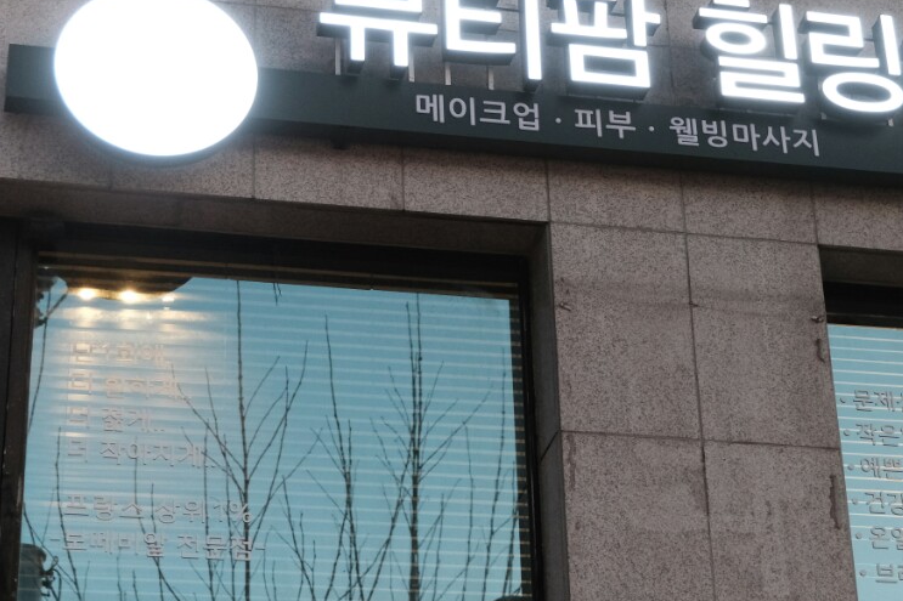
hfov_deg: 31.9
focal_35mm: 62
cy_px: 138
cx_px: 661
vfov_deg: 21.7
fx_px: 1555
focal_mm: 24
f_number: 2.8
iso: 1600
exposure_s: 1/80
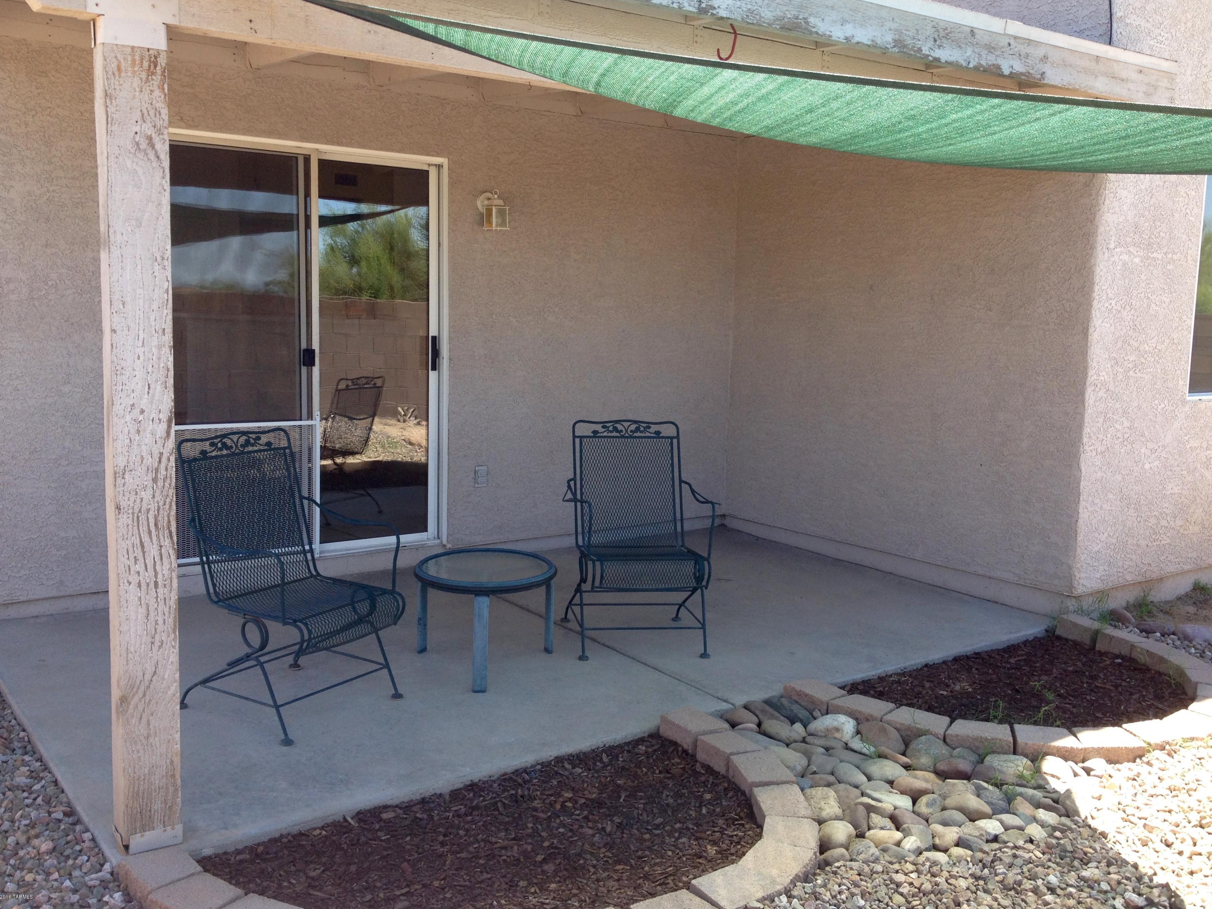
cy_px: 459
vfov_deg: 39.7
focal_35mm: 36
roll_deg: -1.7
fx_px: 1261
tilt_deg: -7.3
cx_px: 617
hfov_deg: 51.4
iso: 50
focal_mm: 4.28
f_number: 2.4
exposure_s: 1/312
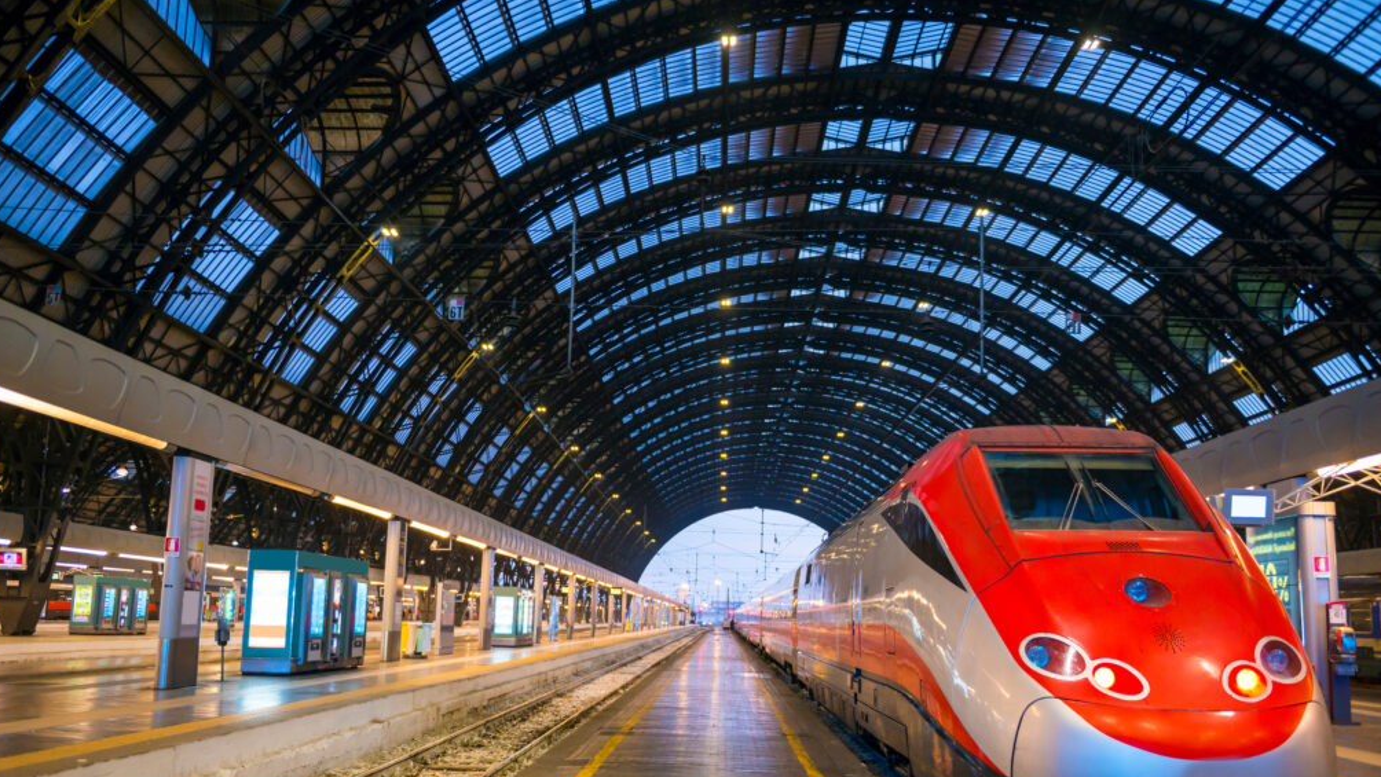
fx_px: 1135
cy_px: 467
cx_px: 688
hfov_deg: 62.6
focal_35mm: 31
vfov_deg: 37.6
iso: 1250
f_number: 2.8
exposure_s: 1/125
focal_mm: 29
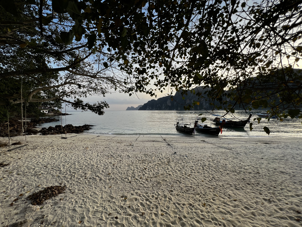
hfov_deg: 106.2
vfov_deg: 89.9
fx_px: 113
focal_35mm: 13
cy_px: 114
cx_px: 151
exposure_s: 1/435
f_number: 1.8
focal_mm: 1.57
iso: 32
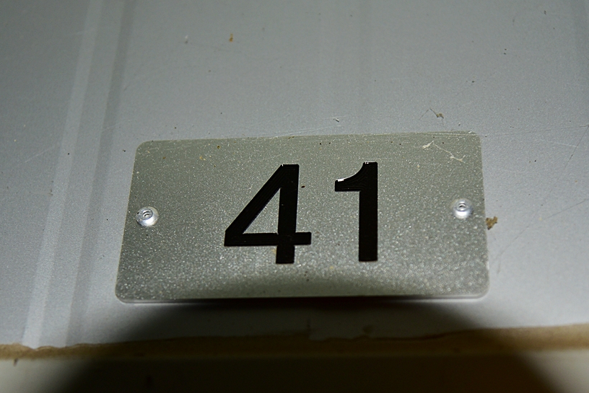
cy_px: 232
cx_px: 300
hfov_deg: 29.2
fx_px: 1129
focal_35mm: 69
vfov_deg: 19.7
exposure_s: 1/60
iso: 800
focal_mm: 55
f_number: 4
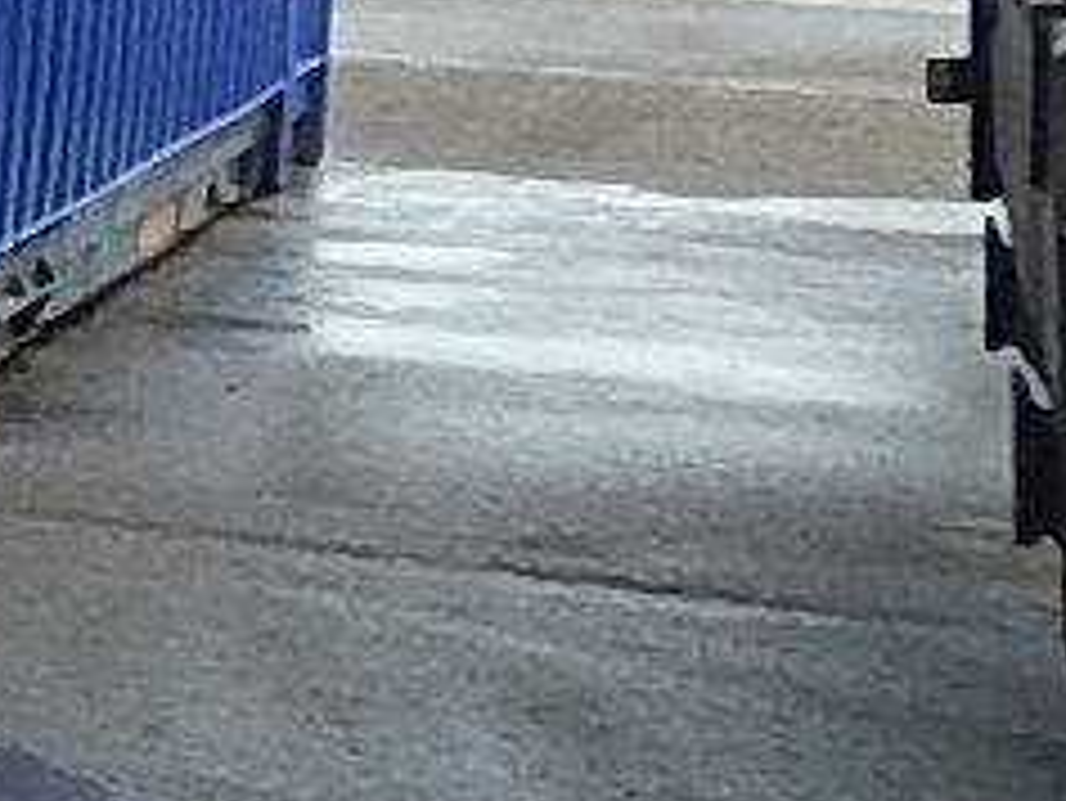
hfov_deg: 9.1
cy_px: -99
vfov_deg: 9.5
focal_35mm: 155
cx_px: -2514
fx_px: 4776
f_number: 3
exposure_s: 1/400
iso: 125
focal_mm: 4
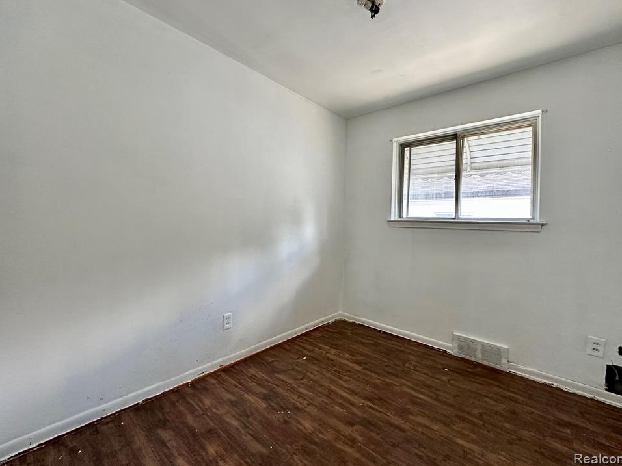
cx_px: 306
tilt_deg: +0.8
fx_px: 270
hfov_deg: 98.2
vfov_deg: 81.7
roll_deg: -1.8
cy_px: 220
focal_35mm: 15
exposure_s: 1/99
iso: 160
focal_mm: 2.22
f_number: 2.2
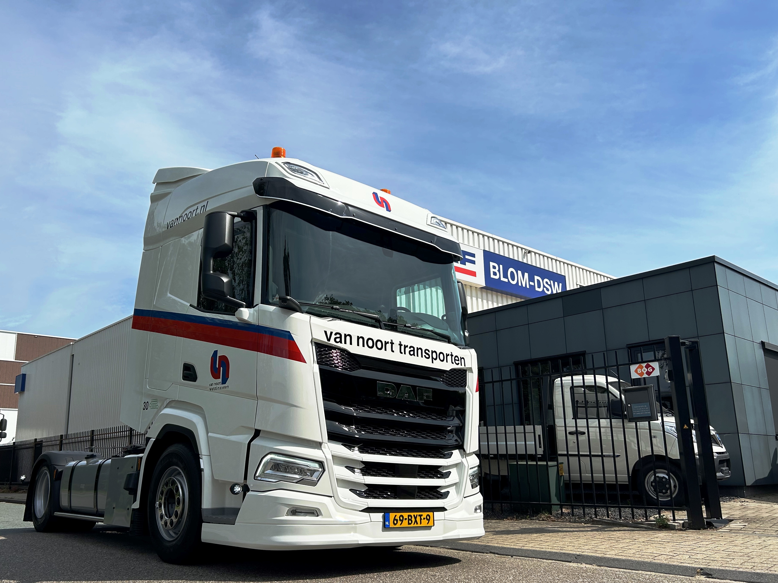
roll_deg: +0.5
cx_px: 389
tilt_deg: +12.4
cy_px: 292
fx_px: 584
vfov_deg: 53.1
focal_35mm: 26
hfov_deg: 67.3
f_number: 1.5
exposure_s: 1/6993
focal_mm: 5.7
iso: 50
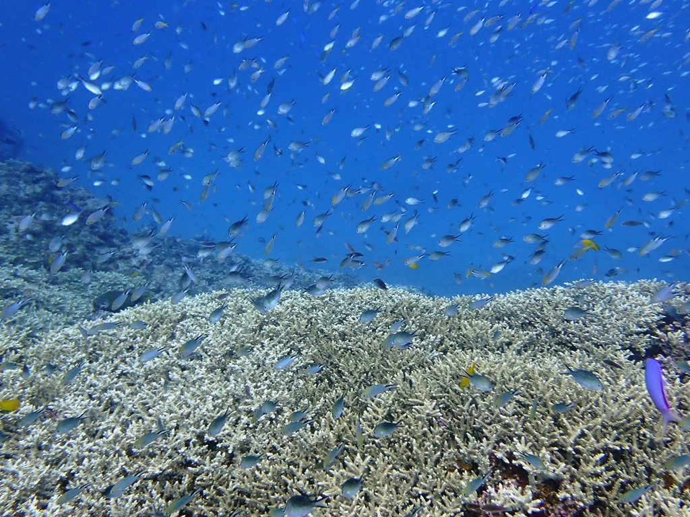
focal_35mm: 32
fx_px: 638
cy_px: 258
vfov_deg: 44.2
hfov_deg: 56.8
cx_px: 345
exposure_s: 1/200
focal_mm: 5.79
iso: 100
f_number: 3.2
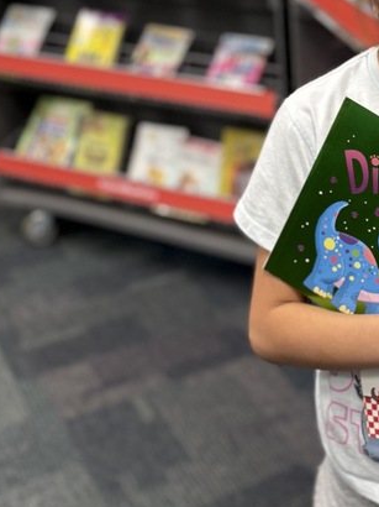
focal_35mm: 60
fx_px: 877
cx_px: 399
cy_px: 157
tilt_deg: -20.1
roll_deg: -0.1
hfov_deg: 23.2
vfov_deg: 31.9
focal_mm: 6.76
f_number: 1.78
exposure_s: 1/60
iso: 160
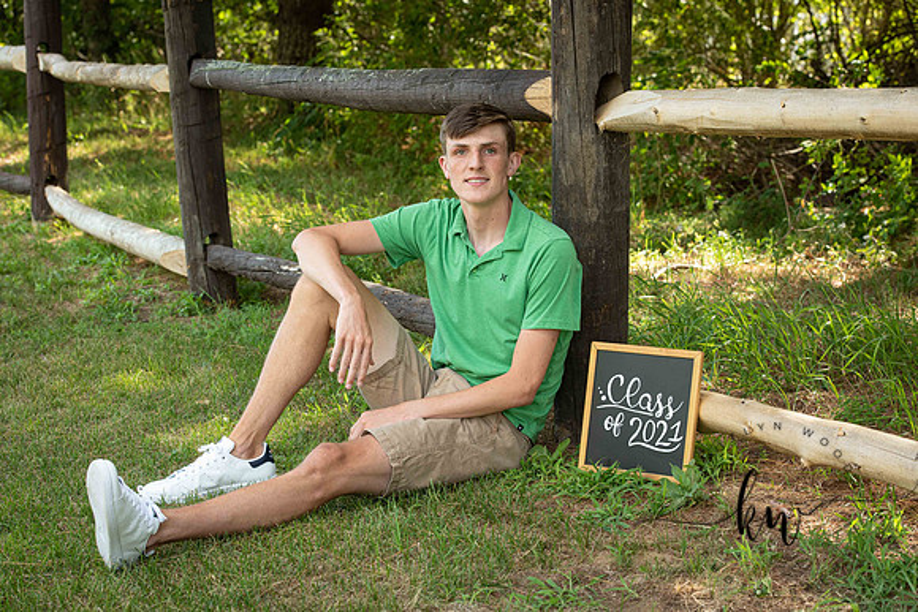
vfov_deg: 16.7
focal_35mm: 82
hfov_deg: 24.8
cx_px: 459
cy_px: 306
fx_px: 2091
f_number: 6.3
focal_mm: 82
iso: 500
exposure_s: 1/200
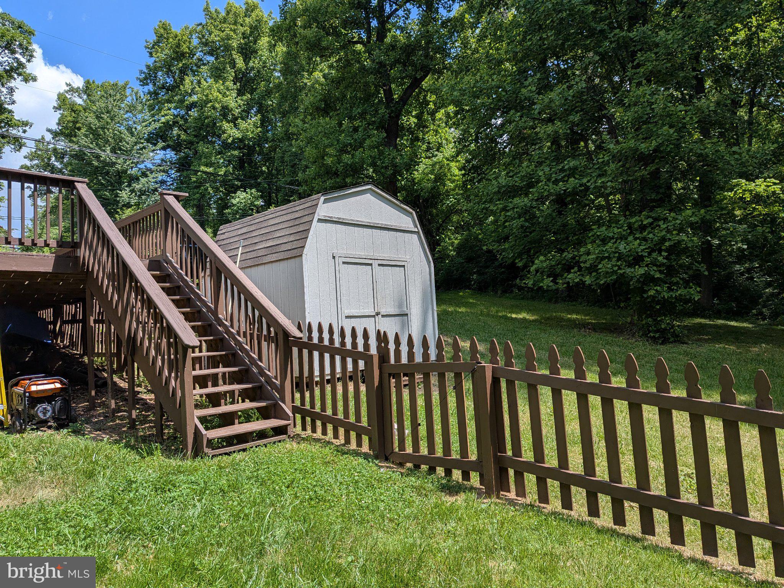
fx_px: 544
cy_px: 294
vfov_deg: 56.8
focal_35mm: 24
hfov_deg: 71.6
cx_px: 392
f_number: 1.7
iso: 29
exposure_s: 1/1300
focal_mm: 4.53
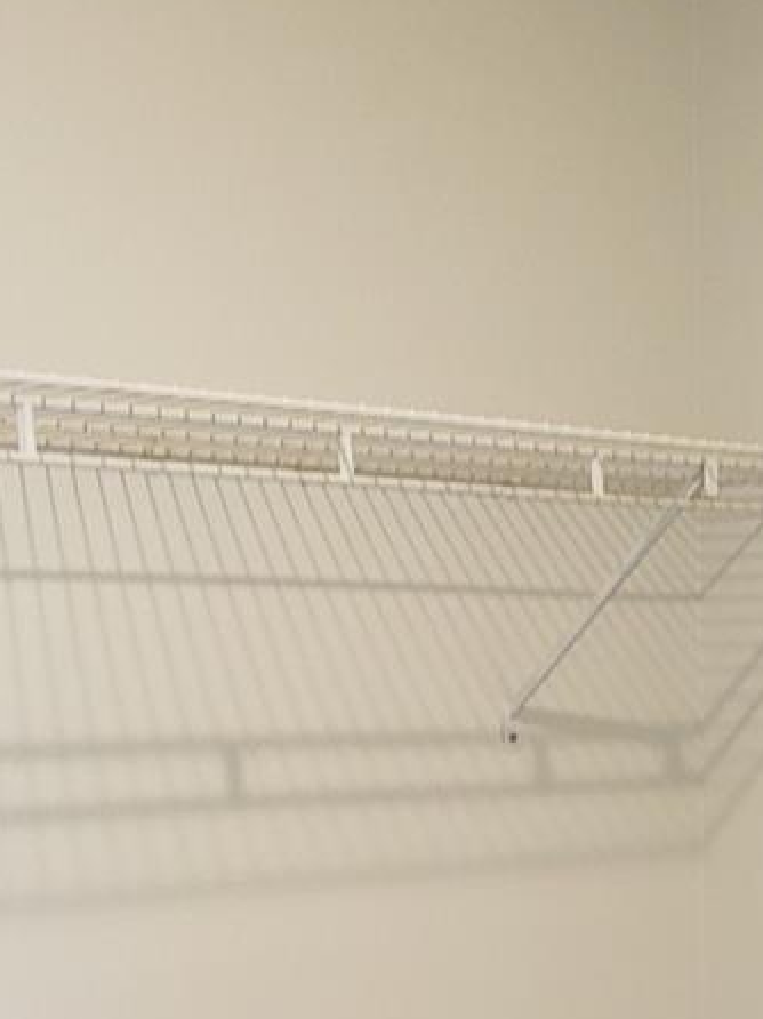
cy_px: 1163
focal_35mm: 70
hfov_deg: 20.2
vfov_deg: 25.5
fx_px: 2059
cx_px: 800
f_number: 2.4
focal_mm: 4.3
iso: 100
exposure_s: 1/24
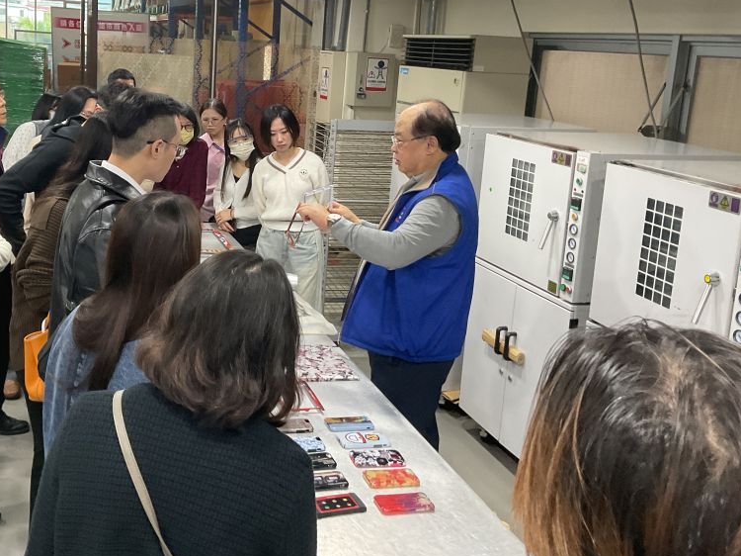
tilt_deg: -10.7
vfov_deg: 36.5
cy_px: 192
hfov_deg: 47.3
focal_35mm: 39
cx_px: 261
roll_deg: -1.6
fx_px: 835
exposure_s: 1/60
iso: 125
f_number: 1.8
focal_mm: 3
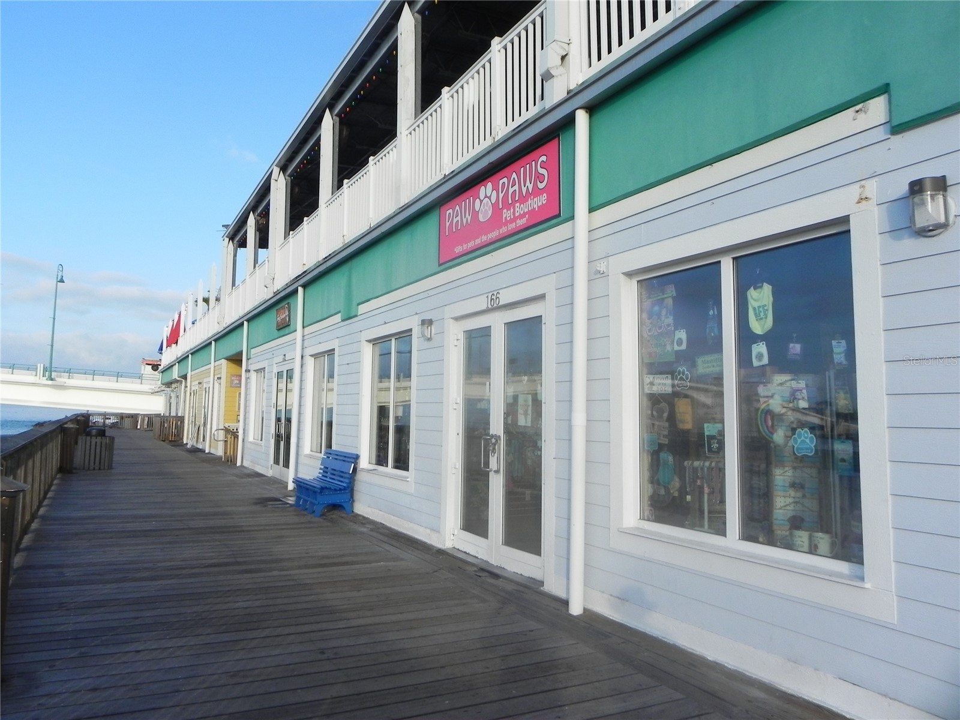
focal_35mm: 26
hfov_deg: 67.3
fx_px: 721
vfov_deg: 53.1
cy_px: 360
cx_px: 480
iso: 160
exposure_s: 1/385
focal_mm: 4.6
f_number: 7.1
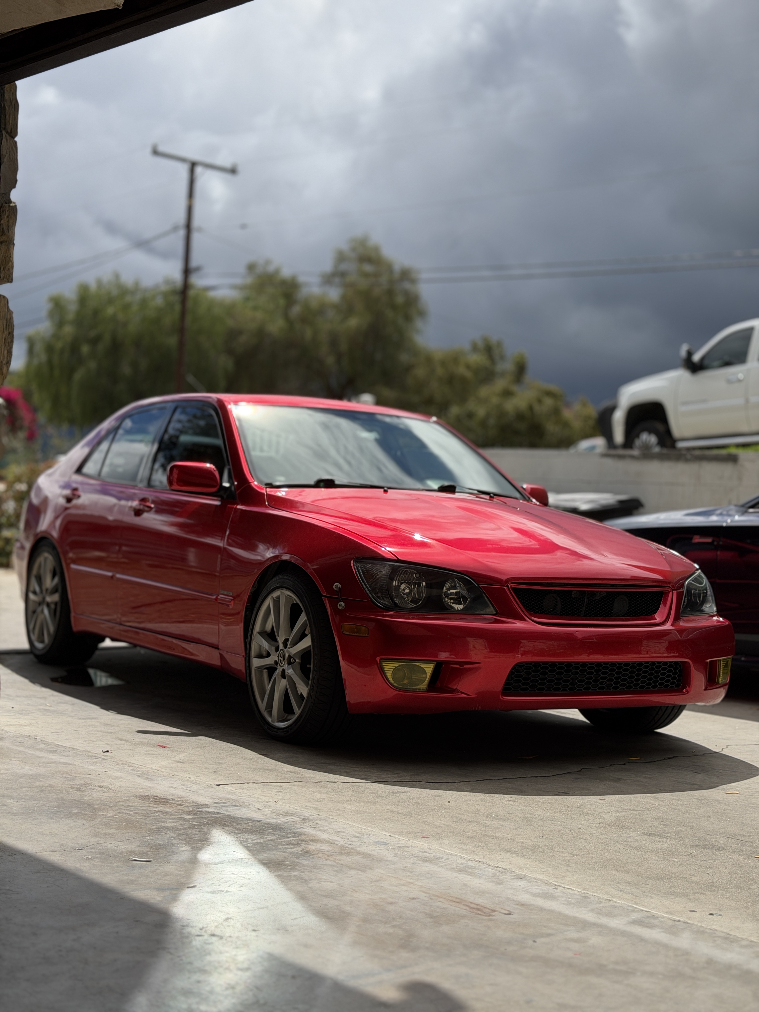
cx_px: 380
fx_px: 1403
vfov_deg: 39.7
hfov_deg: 30.3
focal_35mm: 48
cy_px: 506
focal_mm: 6.76
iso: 100
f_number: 1.78
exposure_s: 1/9901
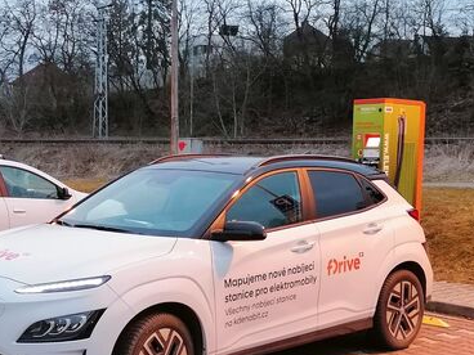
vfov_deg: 22.5
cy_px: 244
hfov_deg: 29.7
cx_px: 185
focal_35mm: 65
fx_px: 890
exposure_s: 1/33.3
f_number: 1.8
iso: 320
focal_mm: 5.3
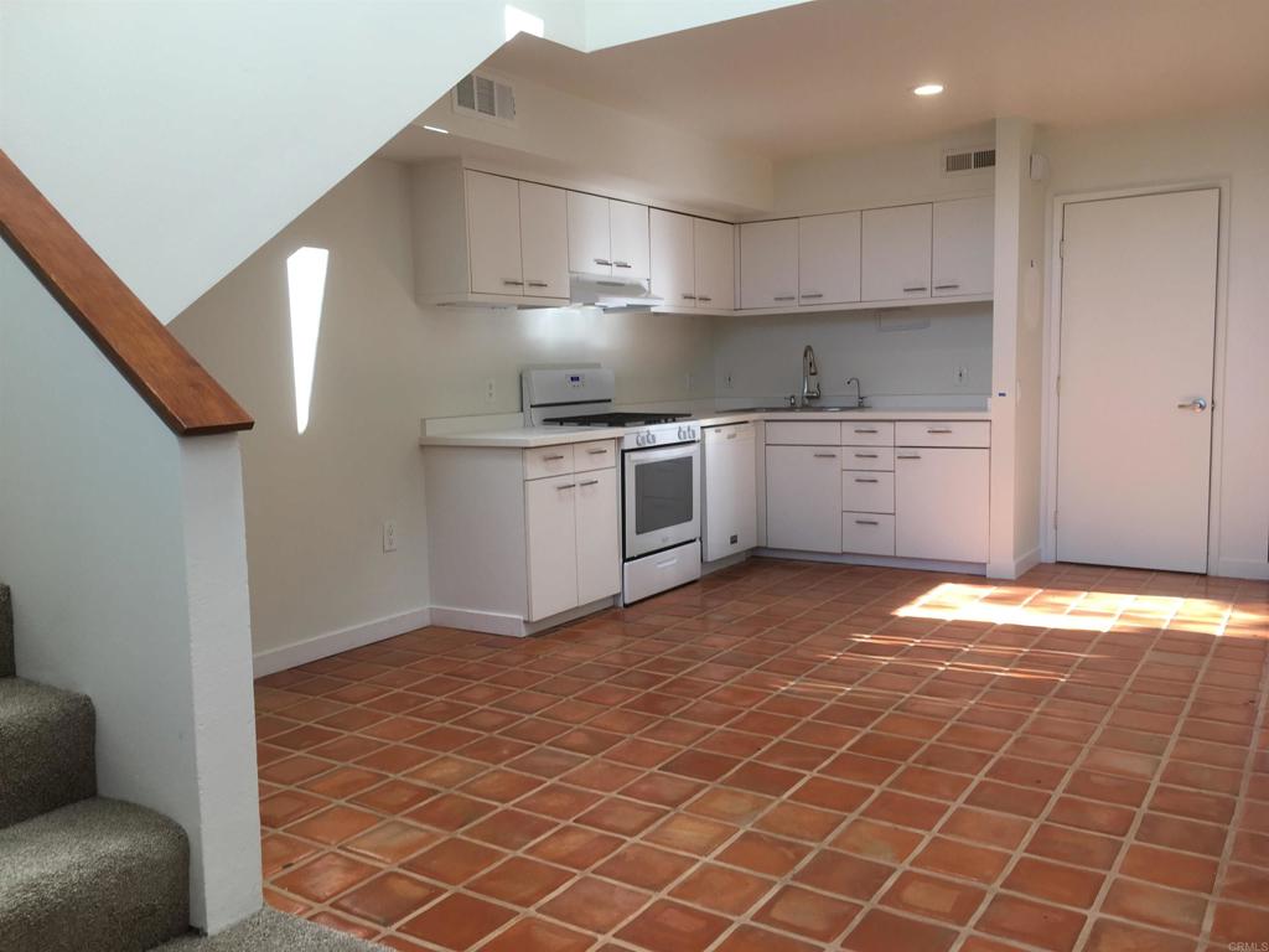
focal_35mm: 29
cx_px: 634
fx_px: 1063
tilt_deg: -6.5
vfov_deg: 48.2
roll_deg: +1.0
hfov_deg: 61.7
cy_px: 476
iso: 25
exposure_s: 1/60
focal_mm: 4.15
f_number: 2.2
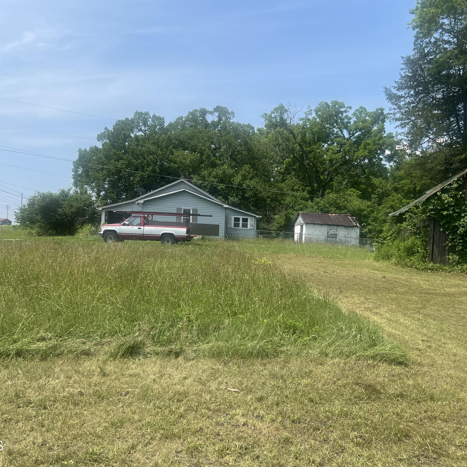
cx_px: 218
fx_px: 473
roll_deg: -2.6
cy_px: 231
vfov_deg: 52.5
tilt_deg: +2.2
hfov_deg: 52.5
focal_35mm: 31
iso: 50
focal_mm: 5.7
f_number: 1.5
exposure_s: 1/3968
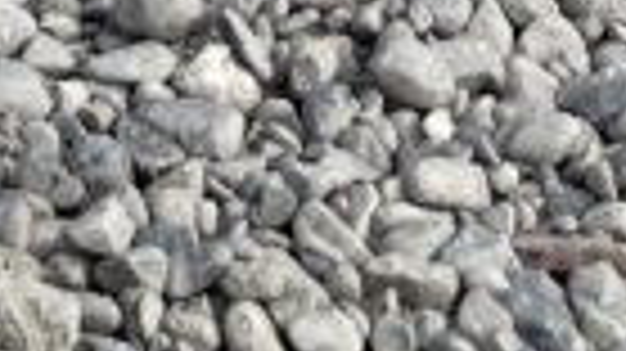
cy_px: -1260
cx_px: 207
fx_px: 3467
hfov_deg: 10.3
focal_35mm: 209
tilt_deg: -2.4
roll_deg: +1.8
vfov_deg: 5.0
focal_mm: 5.1
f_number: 1.6
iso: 50
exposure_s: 1/4854
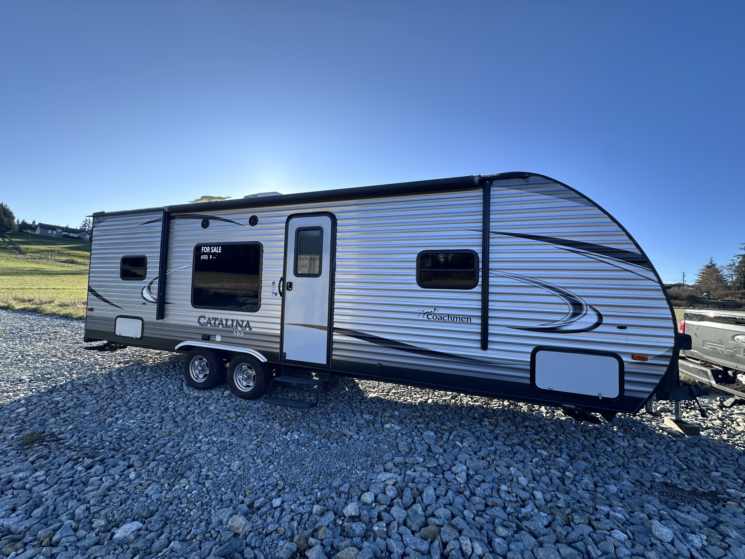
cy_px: 280
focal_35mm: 14
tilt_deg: +4.2
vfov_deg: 85.7
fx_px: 301
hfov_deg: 102.1
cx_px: 372
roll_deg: -3.9
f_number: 2.2
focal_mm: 2.22
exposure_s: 1/662
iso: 40
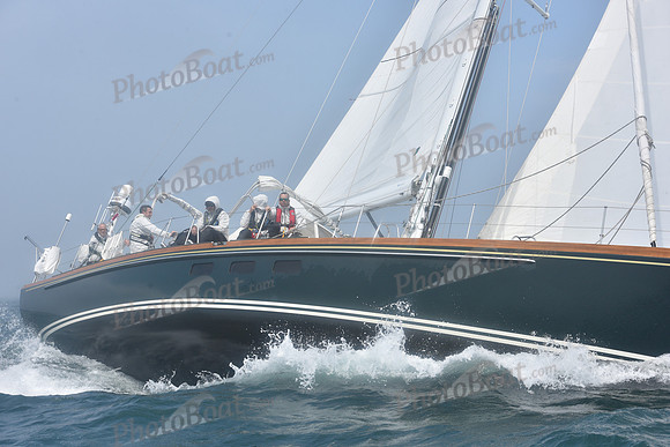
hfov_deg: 28.8
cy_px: 224
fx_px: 1303
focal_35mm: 70
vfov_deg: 19.5
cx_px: 335
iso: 320
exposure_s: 1/800
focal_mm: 70
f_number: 10
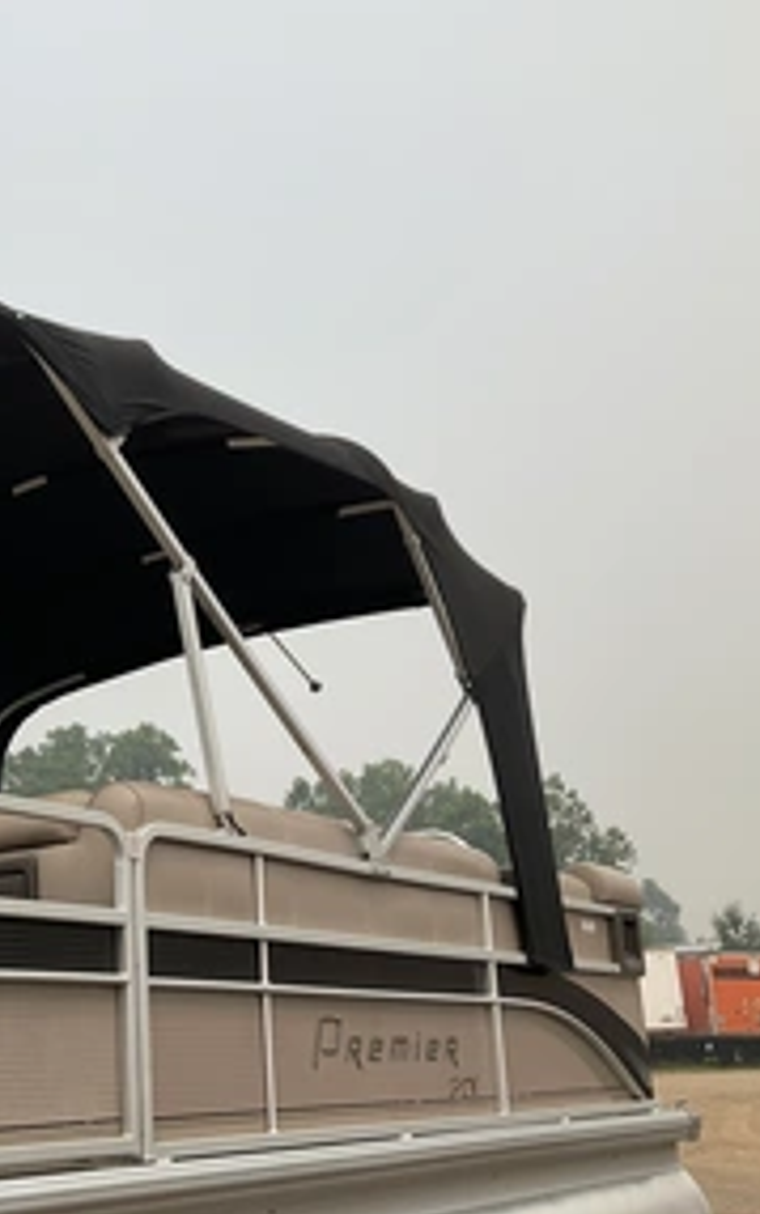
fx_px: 1424
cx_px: -21
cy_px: 632
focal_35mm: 43
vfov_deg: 46.2
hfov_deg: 27.9
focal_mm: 3
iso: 25
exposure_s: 1/2427
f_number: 1.8
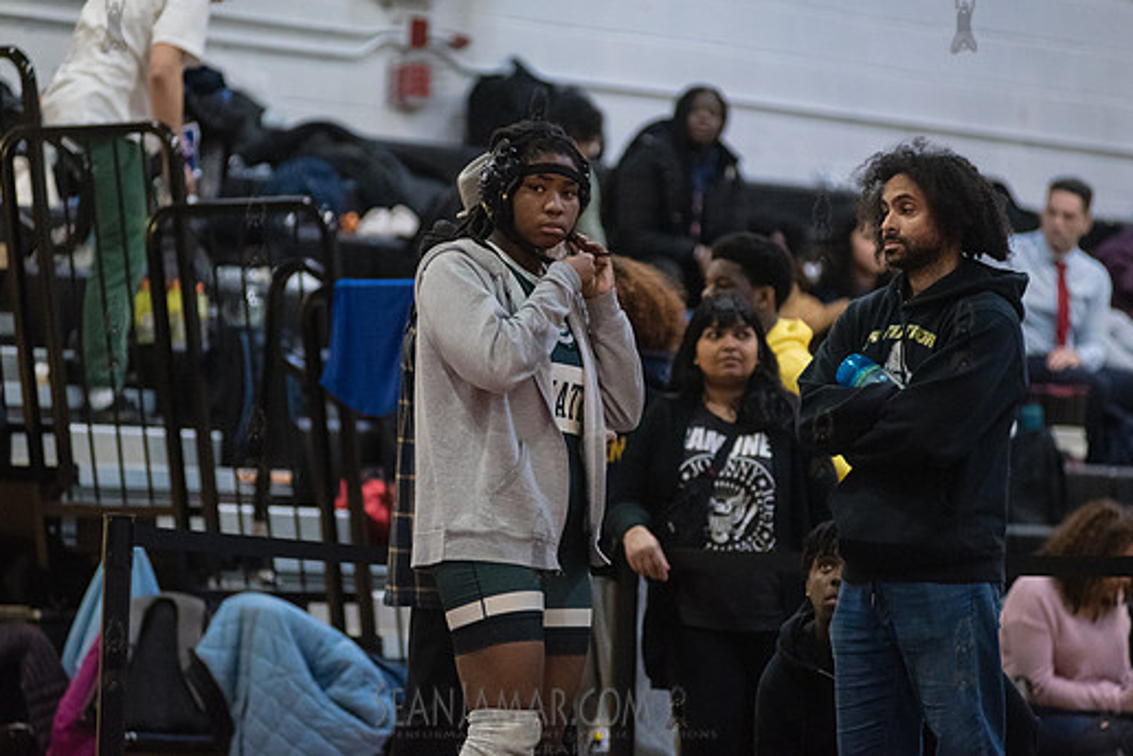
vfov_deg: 6.6
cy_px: 333
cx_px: 538
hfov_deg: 9.9
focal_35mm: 208
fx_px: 6546
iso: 8000
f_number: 3.5
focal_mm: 185
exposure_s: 1/500
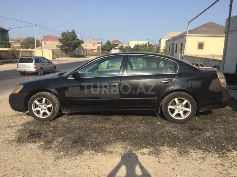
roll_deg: -1.9
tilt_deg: -10.2
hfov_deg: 61.7
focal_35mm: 29
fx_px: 199
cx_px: 118
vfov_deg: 48.2
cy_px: 88
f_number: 2.2
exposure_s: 1/1953
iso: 32
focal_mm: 4.15
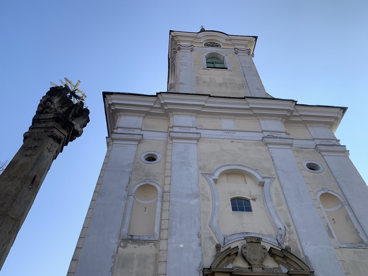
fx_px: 276
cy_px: 138
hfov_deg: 67.3
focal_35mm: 26
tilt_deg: +47.2
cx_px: 184
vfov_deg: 53.1
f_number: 1.8
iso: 25
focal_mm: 4.25
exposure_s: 1/1748
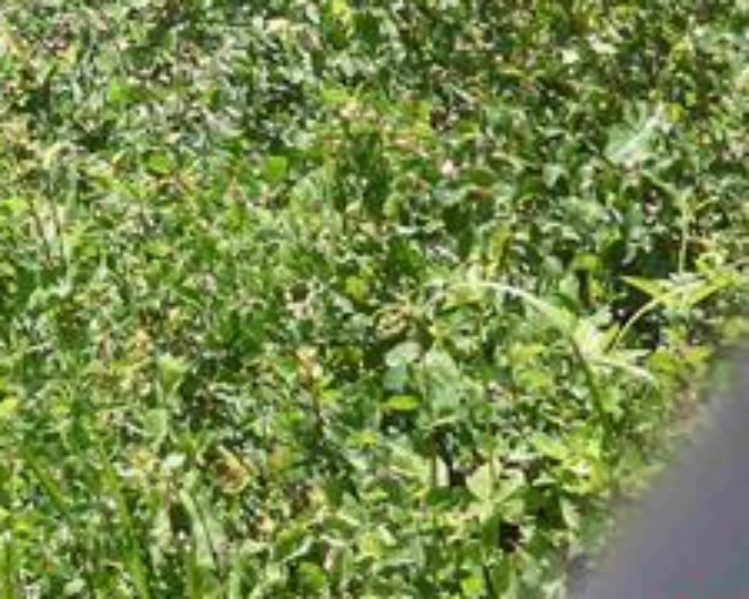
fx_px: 4234
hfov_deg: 9.3
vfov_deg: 7.7
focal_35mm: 191
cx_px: -902
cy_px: -652
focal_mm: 7.7
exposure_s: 1/500
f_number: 3.2
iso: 100
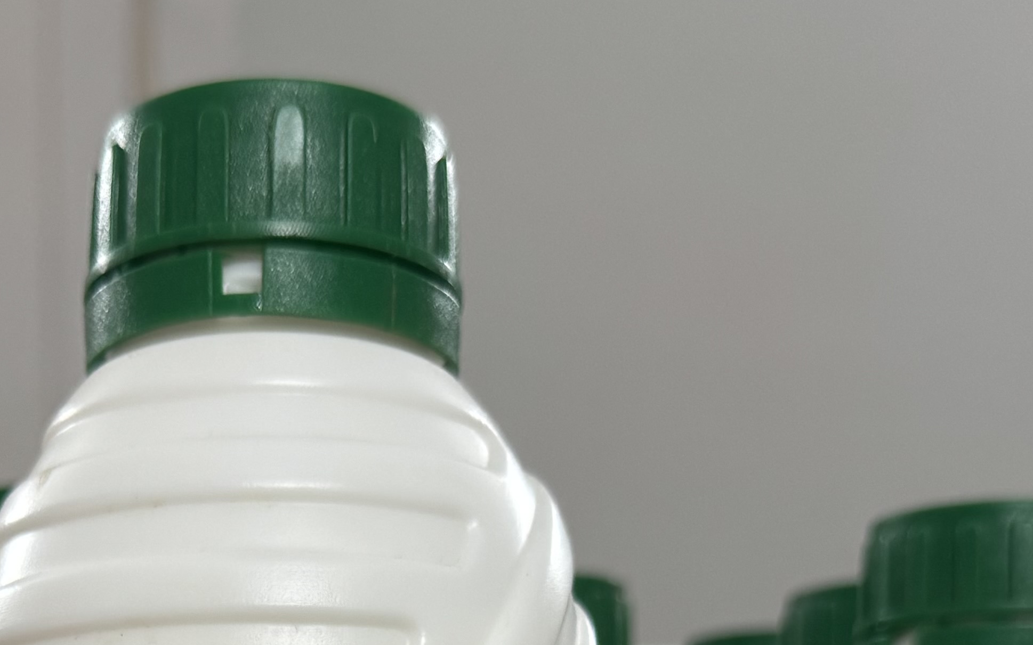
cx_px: 252
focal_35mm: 75
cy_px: 1049
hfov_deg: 27.1
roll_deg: +0.3
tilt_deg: -2.6
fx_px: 2111
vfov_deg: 15.6
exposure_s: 1/121
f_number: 1.78
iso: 125
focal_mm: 6.76
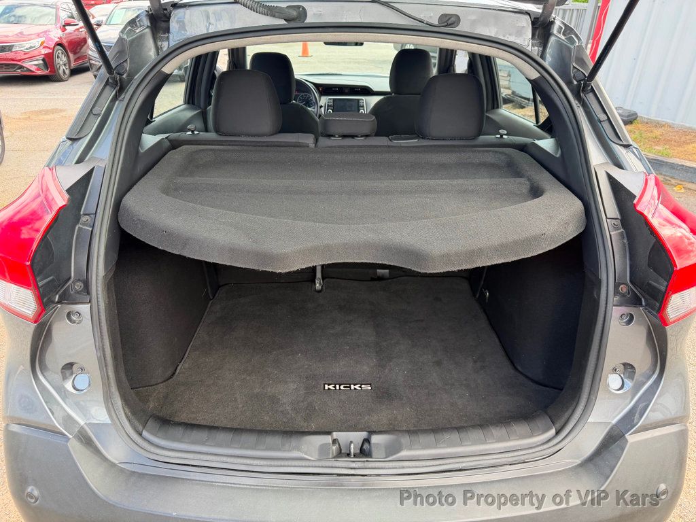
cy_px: 261
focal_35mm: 24
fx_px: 483
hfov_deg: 71.6
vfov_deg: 56.8
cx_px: 348
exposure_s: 1/171
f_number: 1.78
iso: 80
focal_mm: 6.76
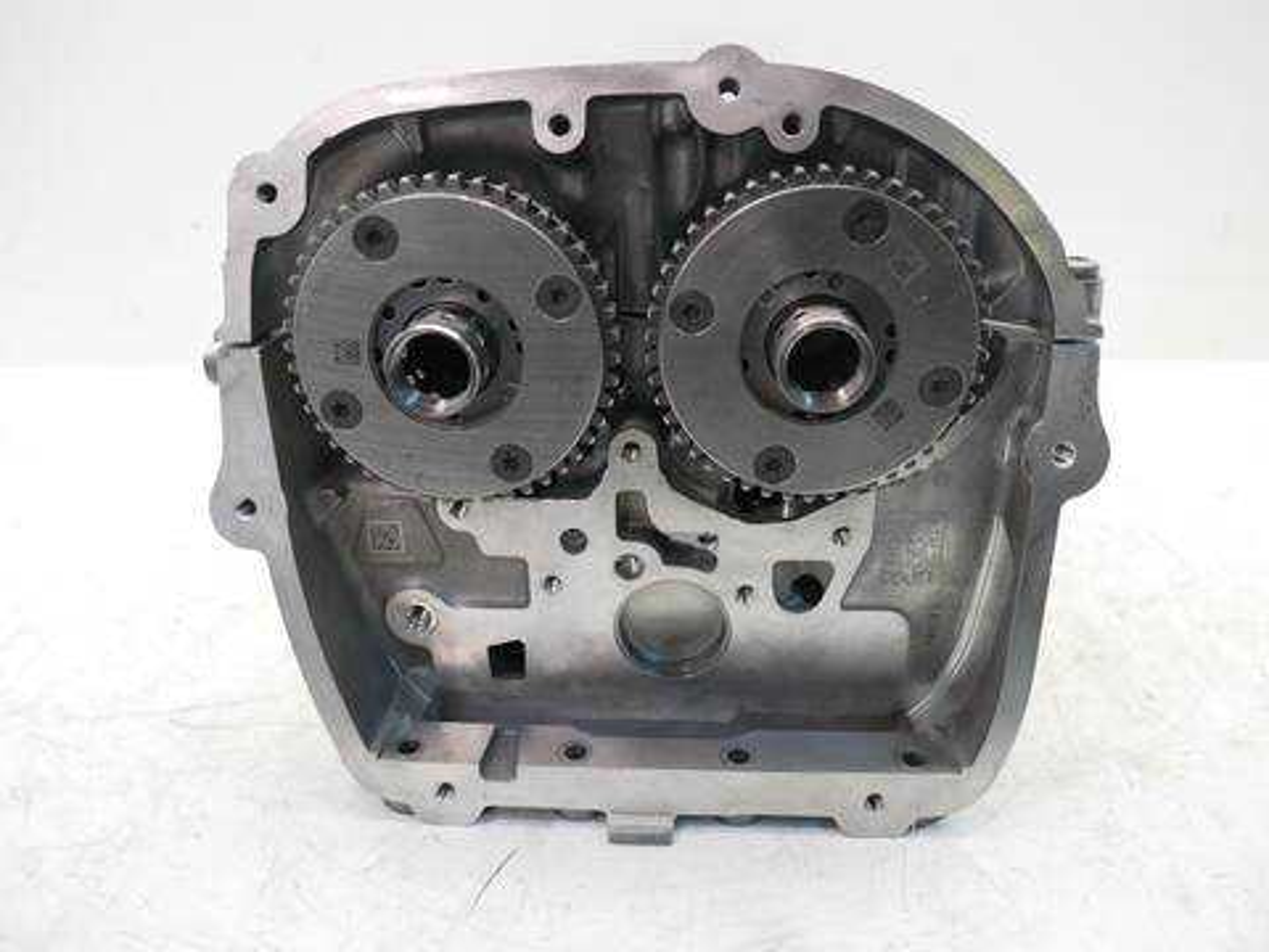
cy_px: 476
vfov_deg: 56.8
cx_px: 634
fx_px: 880
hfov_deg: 71.6
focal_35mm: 24
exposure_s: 1/60
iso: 800
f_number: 3.5
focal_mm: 12
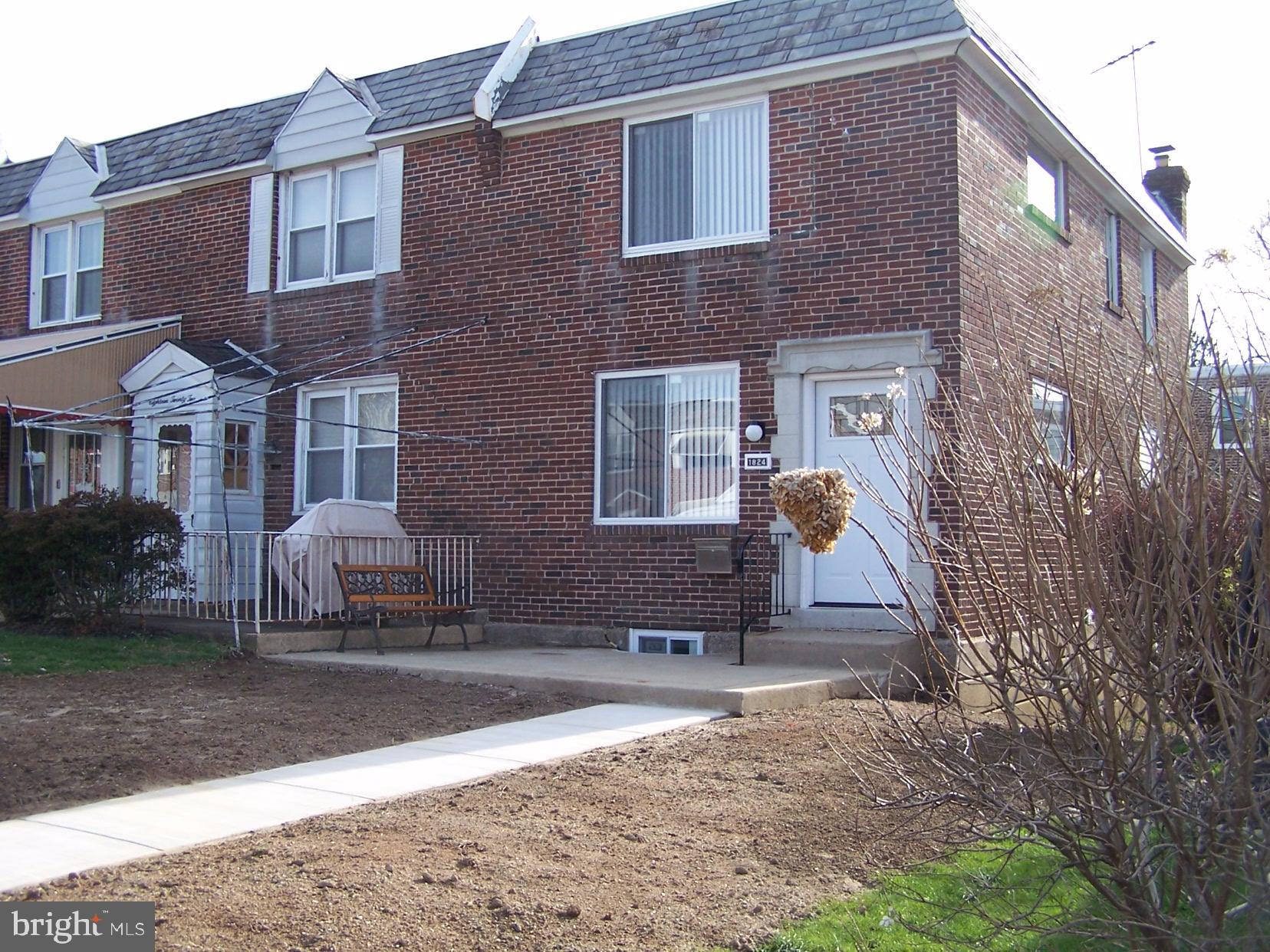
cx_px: 635
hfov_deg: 49.0
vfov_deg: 37.7
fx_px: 1394
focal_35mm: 38
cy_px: 476
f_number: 2.8
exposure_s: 1/350
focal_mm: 6.3
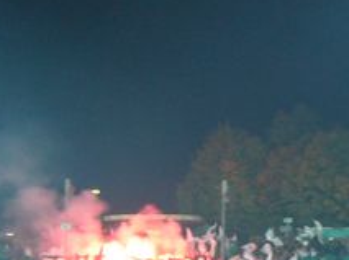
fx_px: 1429
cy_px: 182
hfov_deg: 13.8
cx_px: 292
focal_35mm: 142
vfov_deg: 10.4
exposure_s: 1/8
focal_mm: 8.8
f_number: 3.4
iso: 200
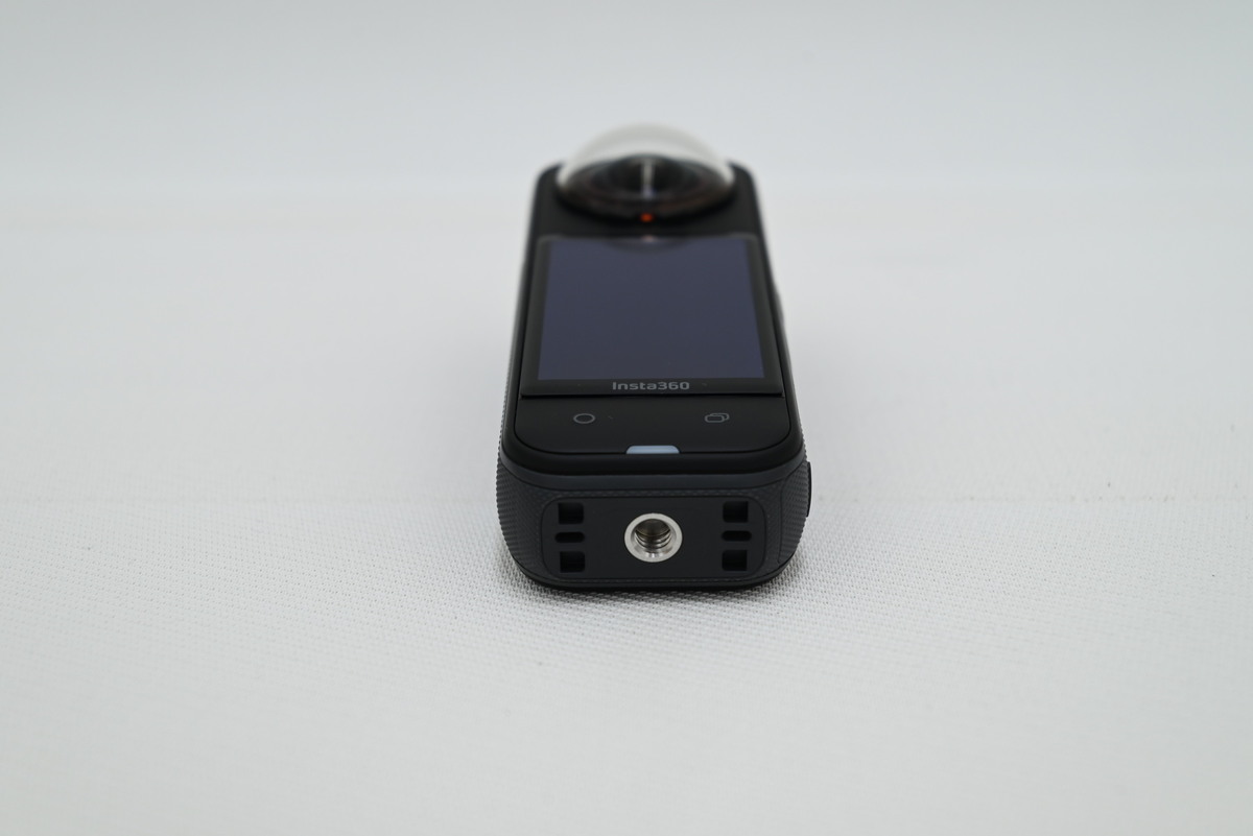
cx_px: 626
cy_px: 418
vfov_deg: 27.0
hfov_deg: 39.6
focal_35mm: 50
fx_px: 1741
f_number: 6.3
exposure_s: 1/50
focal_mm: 50
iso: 450
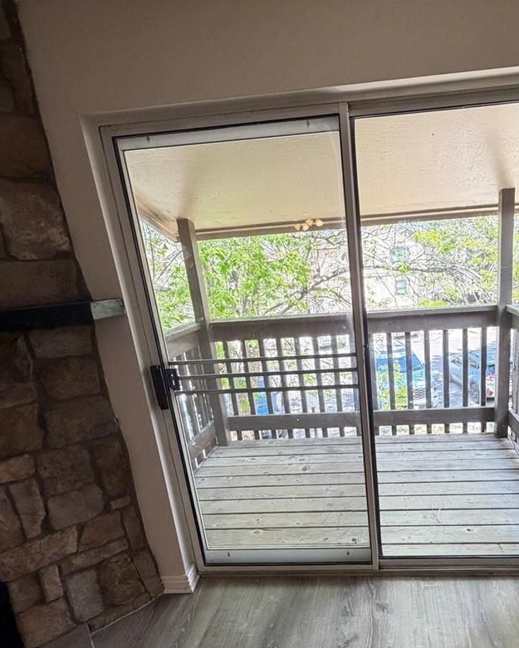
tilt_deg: -15.5
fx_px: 403
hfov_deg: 63.4
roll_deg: +3.9
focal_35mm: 21
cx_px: 357
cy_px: 372
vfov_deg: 77.1
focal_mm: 2.22
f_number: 2.2
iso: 320
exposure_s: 1/100
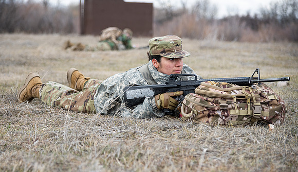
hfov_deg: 19.3
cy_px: 108
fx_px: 878
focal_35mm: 110
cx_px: 137
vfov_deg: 11.2
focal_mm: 98
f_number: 4
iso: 200
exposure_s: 1/800
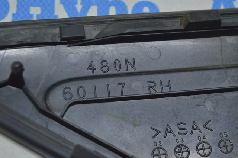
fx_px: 545
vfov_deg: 16.5
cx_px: 119
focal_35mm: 82
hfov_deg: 24.6
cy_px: 79
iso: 400
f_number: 5.6
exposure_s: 1/40
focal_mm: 55
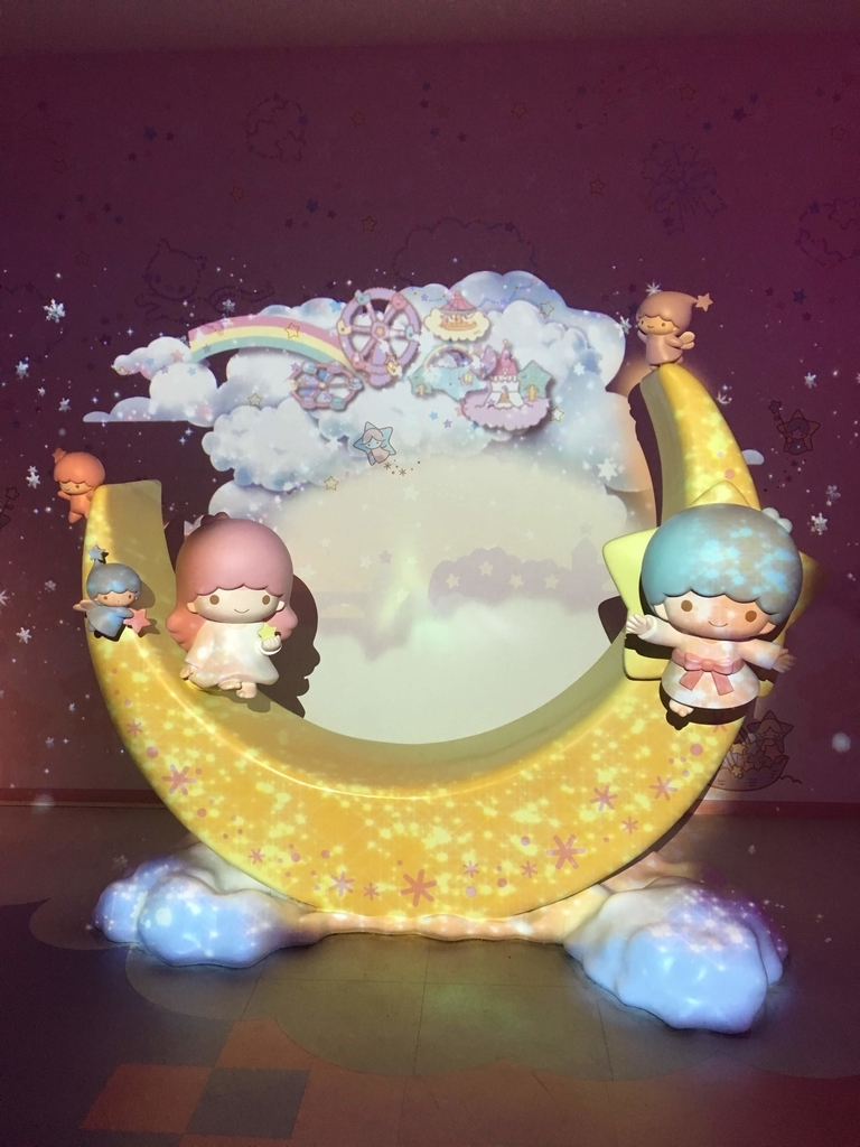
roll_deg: +0.1
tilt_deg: -5.9
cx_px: 430
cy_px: 574
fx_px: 961
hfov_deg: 48.2
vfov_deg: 61.7
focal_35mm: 29
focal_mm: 4.15
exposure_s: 1/30
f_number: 2.2
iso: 100
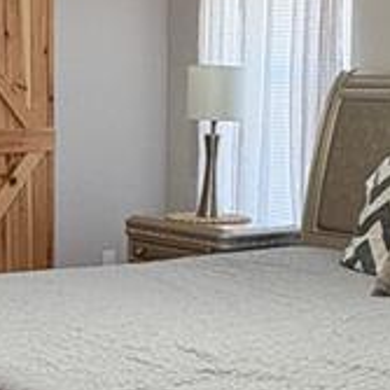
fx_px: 1134
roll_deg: +0.0
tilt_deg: -8.4
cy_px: 259
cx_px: 201
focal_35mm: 89
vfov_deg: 19.4
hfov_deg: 19.5
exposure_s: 1/120
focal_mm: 2.22
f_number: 2.2
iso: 250
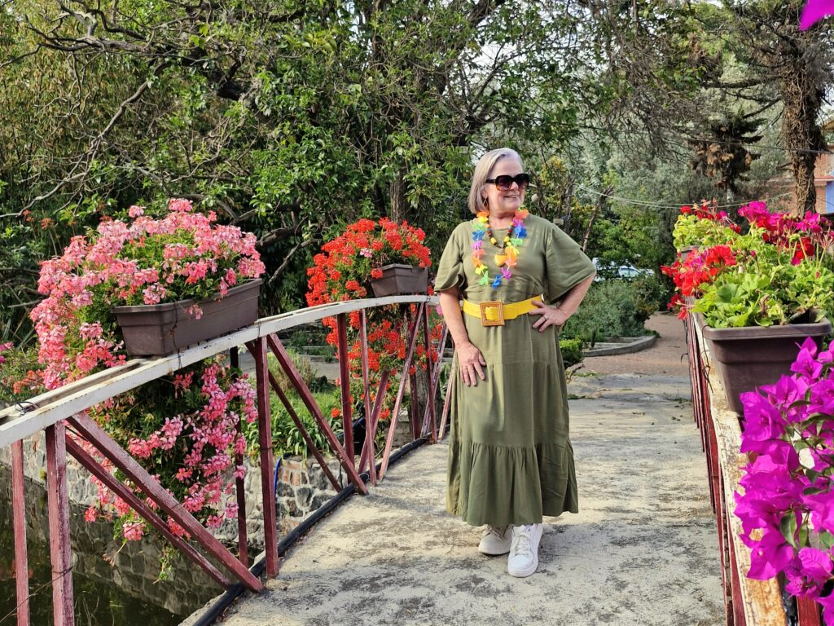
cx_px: 417
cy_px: 313
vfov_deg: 58.9
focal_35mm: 23
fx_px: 554
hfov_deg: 73.9
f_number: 1.8
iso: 50
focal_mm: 5.54
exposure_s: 1/526
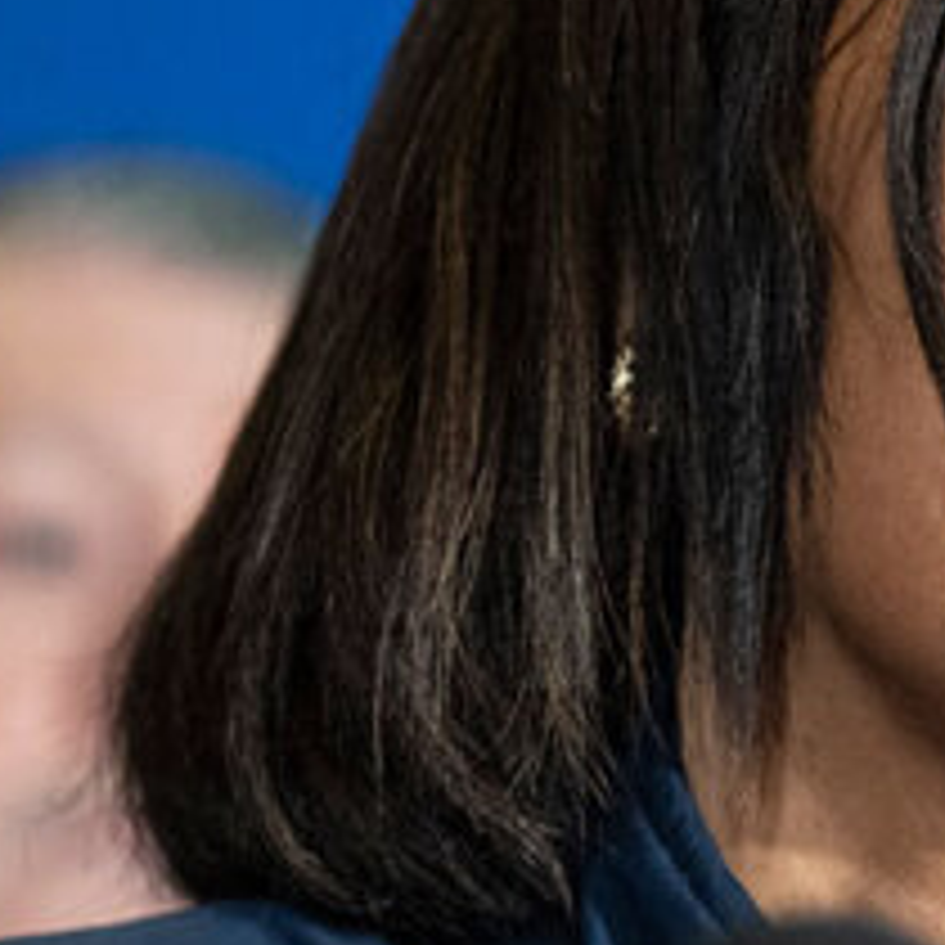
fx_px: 15566
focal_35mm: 504
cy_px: 522
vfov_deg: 3.5
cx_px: 1076
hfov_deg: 3.5
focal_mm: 160
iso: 3200
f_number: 2.8
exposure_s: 1/320
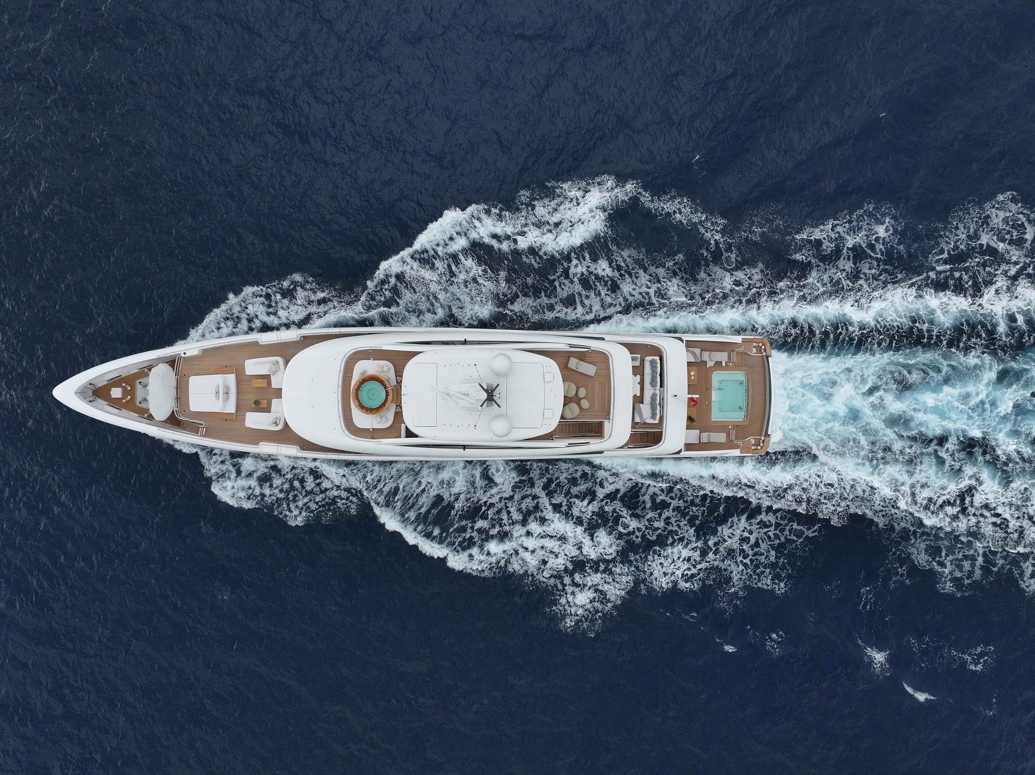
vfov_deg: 56.8
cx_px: 518
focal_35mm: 24
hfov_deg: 71.6
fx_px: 717
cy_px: 388
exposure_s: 1/2500
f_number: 2.8
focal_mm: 12.29
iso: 200
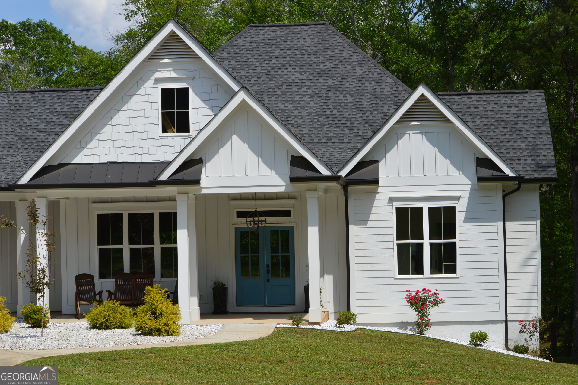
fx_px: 1323
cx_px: 289
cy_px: 192
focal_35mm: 82
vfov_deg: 16.5
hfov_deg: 24.6
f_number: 9
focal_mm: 55
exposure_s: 1/320
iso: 100
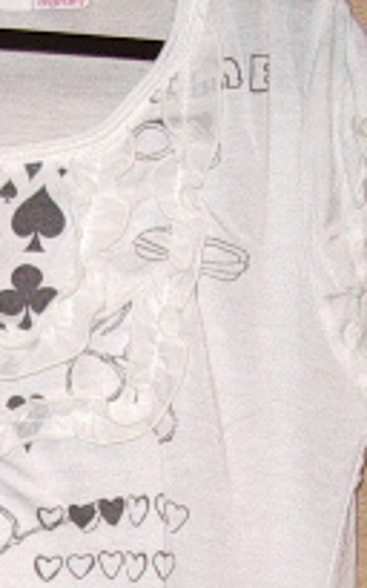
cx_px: -34
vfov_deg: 16.3
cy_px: 556
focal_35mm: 126
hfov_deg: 10.3
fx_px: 2018
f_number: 2.6
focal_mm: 5.8
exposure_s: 1/60
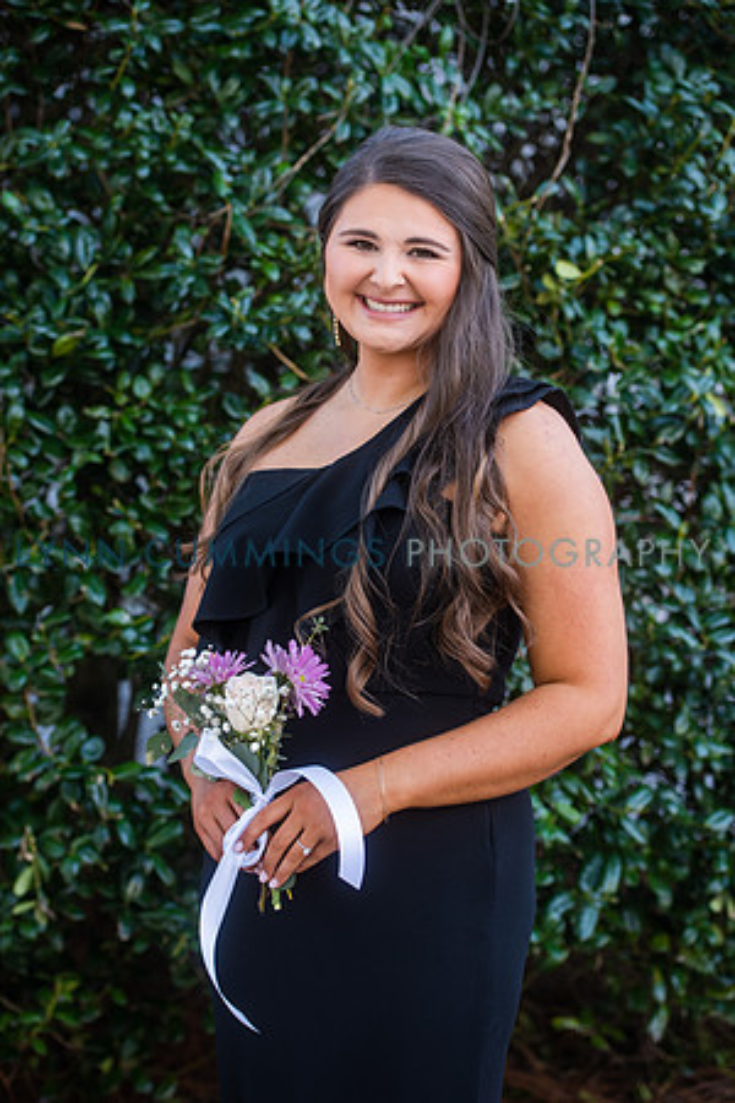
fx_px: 2389
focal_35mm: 78
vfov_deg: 26.0
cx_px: 368
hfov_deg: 17.5
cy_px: 552
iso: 80
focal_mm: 78
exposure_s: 1/125
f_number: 3.5
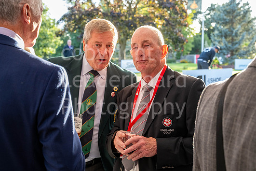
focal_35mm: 59
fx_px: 420
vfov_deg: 23.0
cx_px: 124
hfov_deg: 33.9
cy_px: 84
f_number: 5.6
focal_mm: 54
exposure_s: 1/125
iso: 500
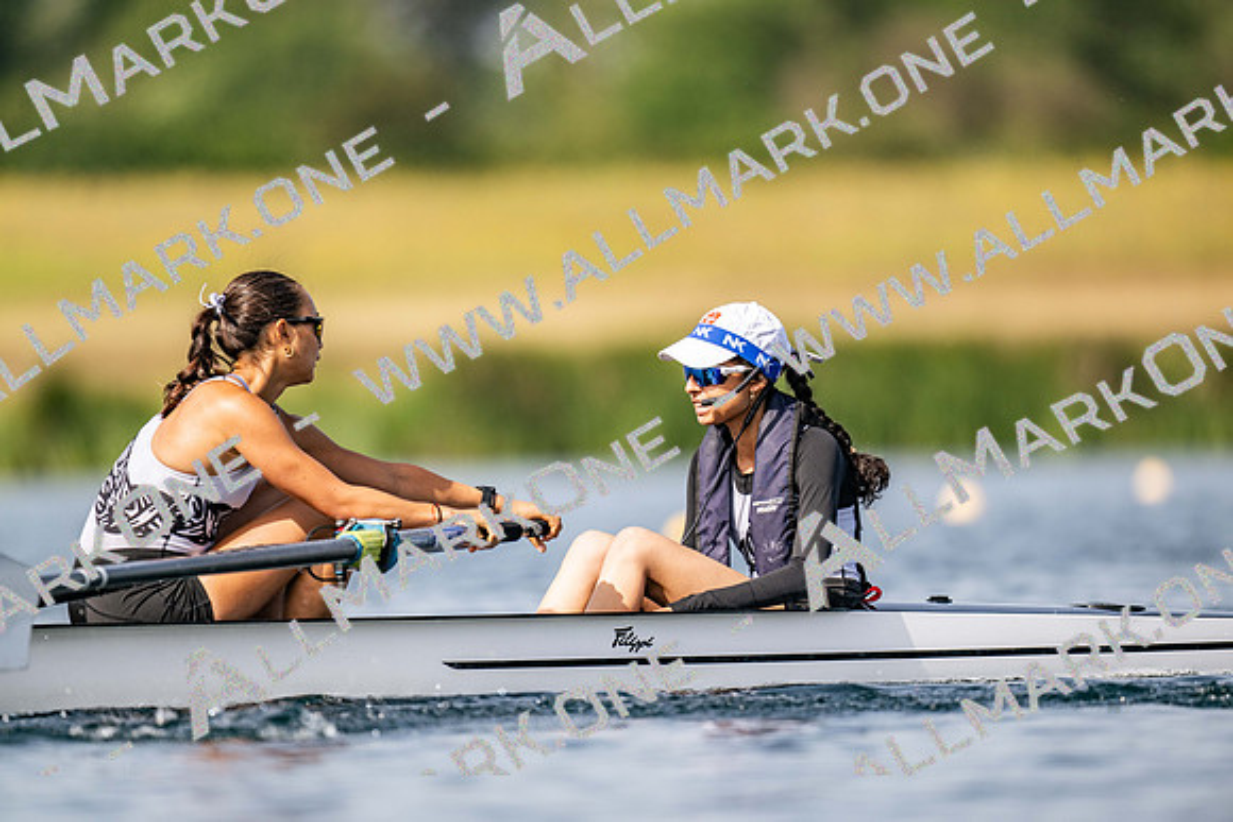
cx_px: 616
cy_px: 411
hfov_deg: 3.4
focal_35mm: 600
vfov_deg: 2.3
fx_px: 20554
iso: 180
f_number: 4
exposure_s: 1/2500
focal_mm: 600
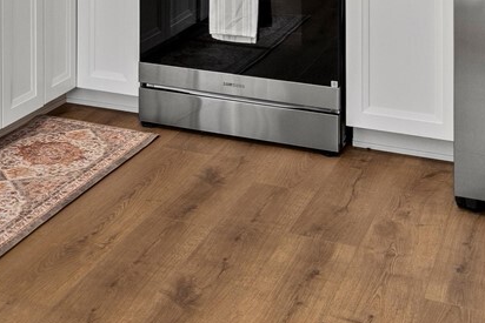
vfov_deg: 17.0
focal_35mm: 70
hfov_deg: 27.8
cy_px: -201
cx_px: 49
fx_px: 943
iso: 1000
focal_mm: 17
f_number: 6.7
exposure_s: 1/20
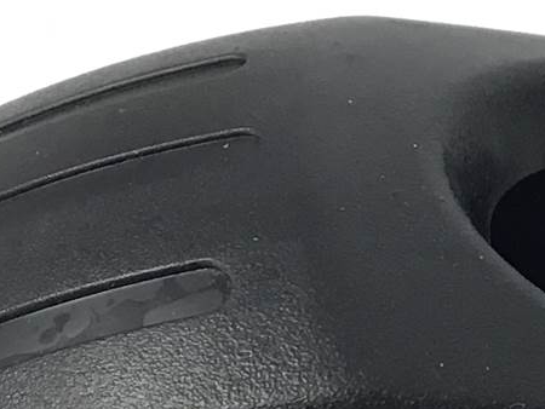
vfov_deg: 10.1
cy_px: 322
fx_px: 2300
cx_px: 517
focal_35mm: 146
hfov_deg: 13.4
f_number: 2.4
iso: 50
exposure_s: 1/33
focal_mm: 3.3
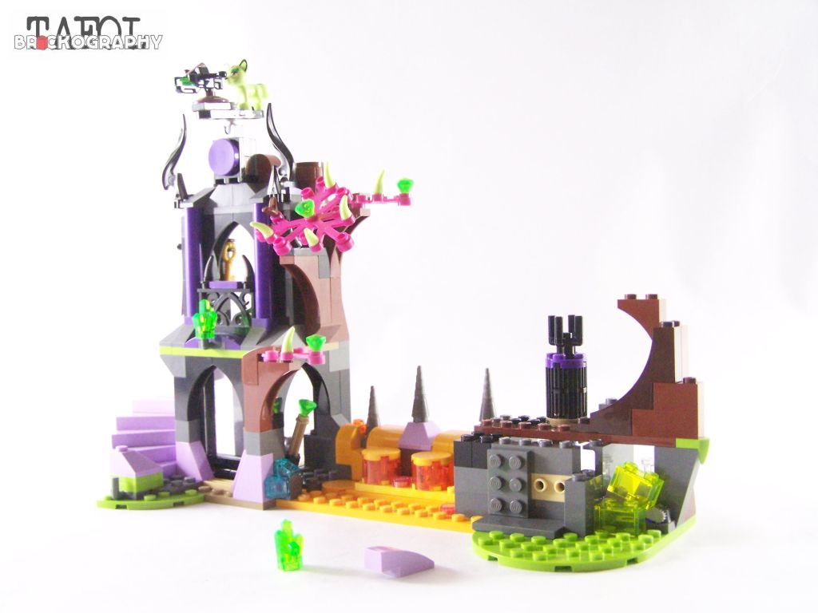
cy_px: 306
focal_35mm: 43
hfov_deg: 43.9
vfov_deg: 33.6
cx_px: 409
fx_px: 1016
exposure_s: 1/45
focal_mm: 7.1
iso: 400
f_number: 3.2
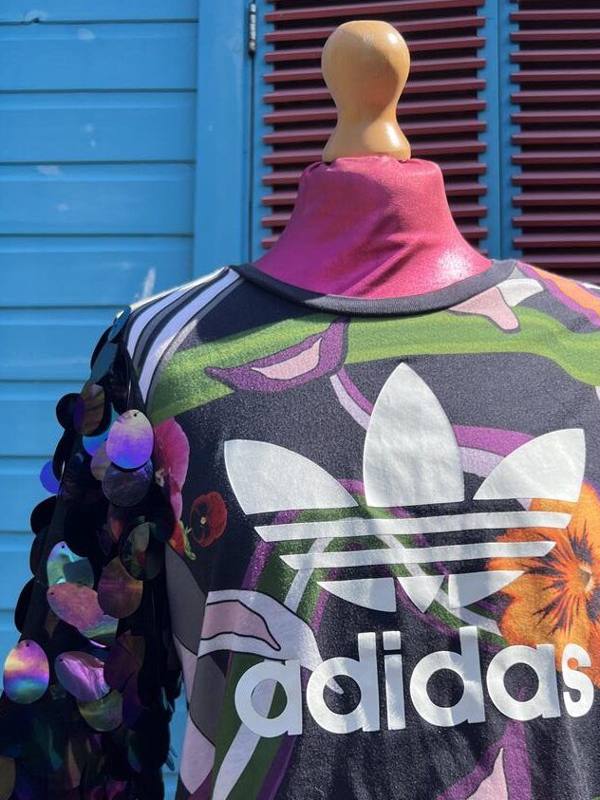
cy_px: 519
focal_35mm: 37
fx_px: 855
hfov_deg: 38.4
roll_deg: -0.5
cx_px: 373
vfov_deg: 49.5
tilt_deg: +6.4
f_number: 1.5
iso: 50
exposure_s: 1/1698
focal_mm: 5.7
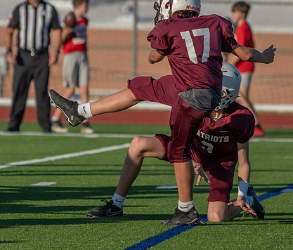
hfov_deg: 3.6
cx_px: 176
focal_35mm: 518
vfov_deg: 3.1
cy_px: 93
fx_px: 4612
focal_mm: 274
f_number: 5.6
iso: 125
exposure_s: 1/1000
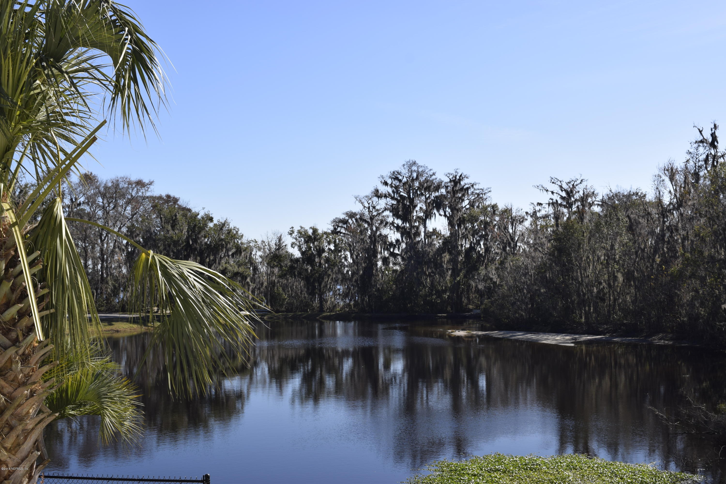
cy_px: 242
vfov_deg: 30.9
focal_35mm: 44
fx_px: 877
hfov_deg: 45.0
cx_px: 363
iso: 100
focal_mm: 29
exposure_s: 1/200
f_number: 10
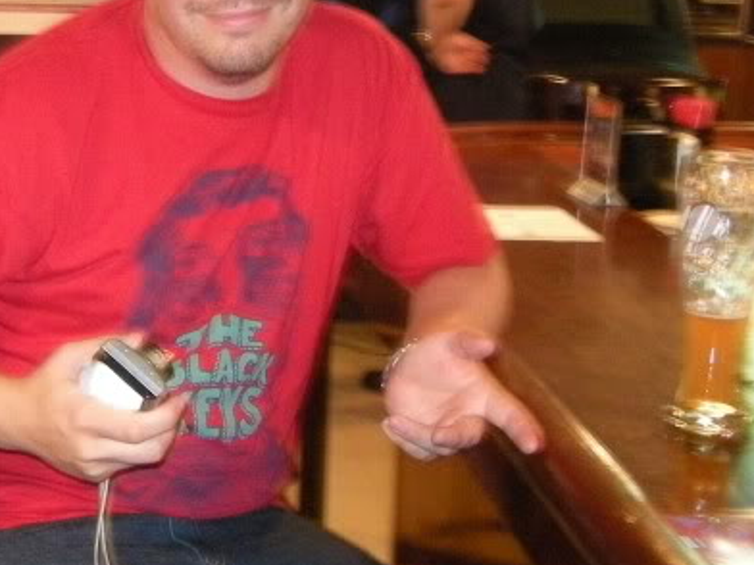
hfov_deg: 23.6
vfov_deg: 18.1
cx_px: 113
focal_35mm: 81
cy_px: 117
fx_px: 1764
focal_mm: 5.3
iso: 400
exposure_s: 1/2
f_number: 2.9
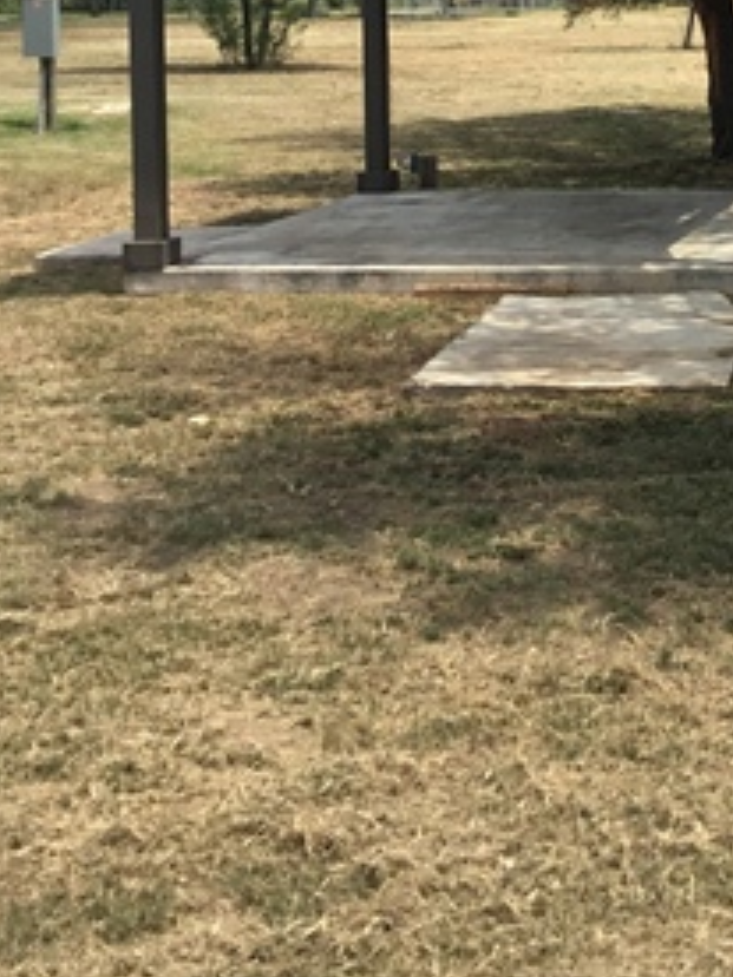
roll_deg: +1.7
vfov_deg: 25.6
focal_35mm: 72
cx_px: 751
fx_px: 2033
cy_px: -18
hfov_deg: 19.8
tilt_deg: -1.5
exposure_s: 1/1058
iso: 25
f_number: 2.4
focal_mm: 3.3
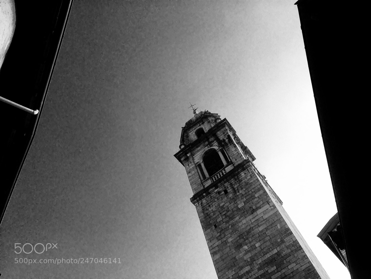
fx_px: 354
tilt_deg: +60.8
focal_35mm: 33
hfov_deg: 55.4
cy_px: 140
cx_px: 186
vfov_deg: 42.9
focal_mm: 4.12
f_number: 2.4
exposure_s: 1/1642
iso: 50
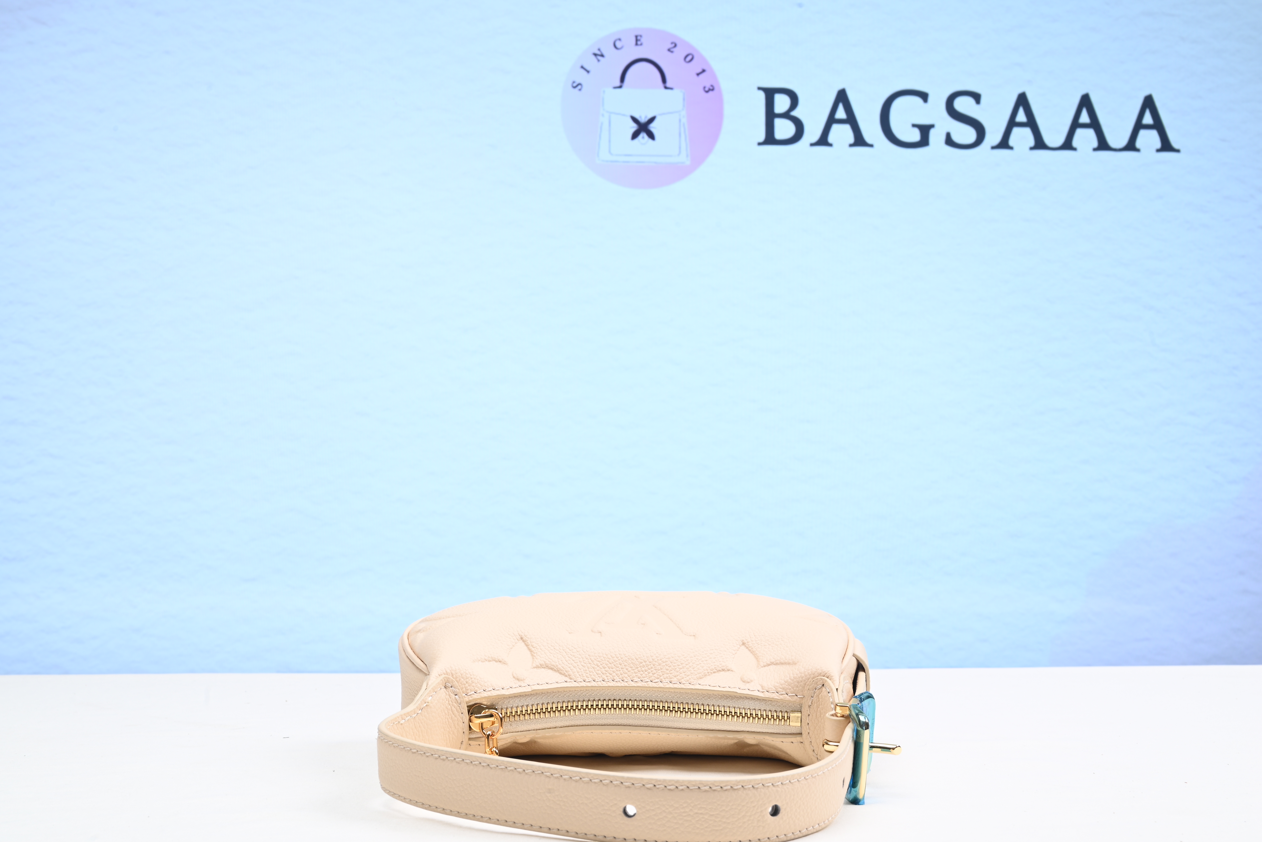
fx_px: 1508
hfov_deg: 45.4
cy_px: 421
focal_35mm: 43
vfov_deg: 31.2
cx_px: 631
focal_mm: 43
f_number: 16
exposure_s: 1/2
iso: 100
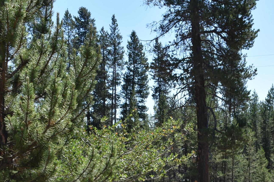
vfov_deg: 18.6
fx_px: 533
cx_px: 210
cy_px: 209
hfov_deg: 28.4
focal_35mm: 70
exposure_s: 1/250
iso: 110
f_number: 8
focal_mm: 20
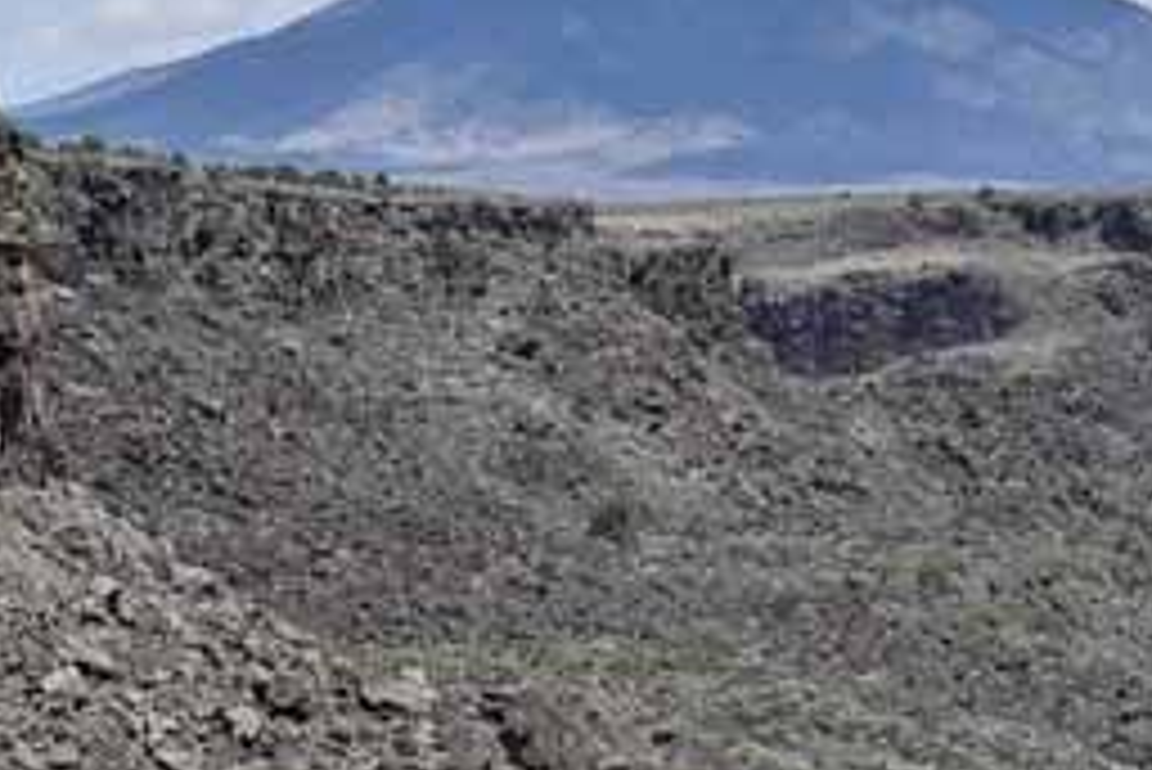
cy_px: 507
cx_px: 1174
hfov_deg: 8.7
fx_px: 7492
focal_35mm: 234
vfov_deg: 5.9
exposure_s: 1/640
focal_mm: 75
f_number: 5.6
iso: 64
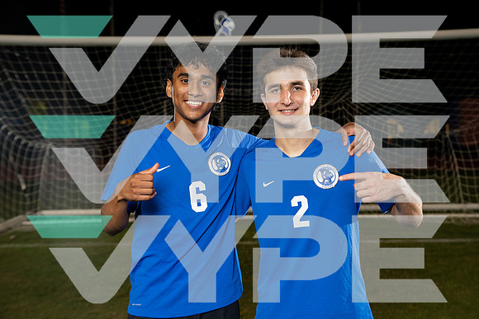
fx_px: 612
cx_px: 240
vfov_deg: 29.3
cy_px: 160
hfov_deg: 42.7
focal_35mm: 46
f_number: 4
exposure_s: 1/125
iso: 400
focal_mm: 46
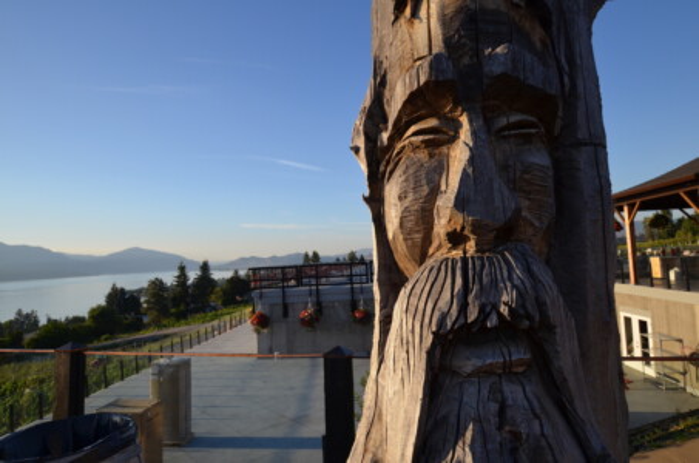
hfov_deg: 81.3
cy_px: 232
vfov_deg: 59.3
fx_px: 407
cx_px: 350
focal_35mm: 21
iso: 180
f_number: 8
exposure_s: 1/250
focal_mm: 14
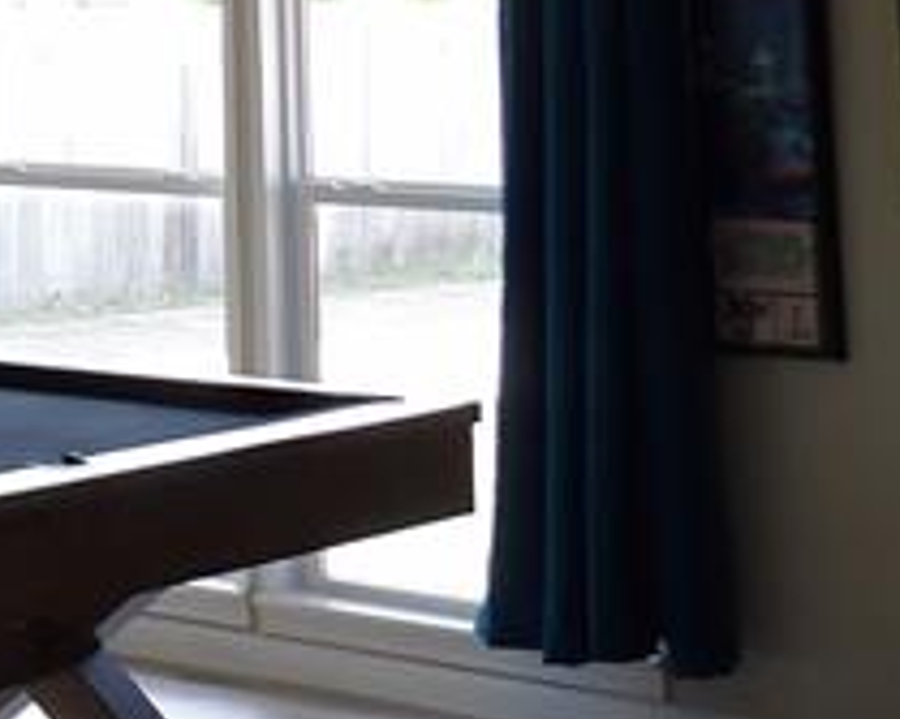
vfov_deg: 13.0
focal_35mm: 115
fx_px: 3062
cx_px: -1008
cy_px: -177
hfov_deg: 13.7
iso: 100
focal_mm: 4.3
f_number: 3.2
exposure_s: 1/49
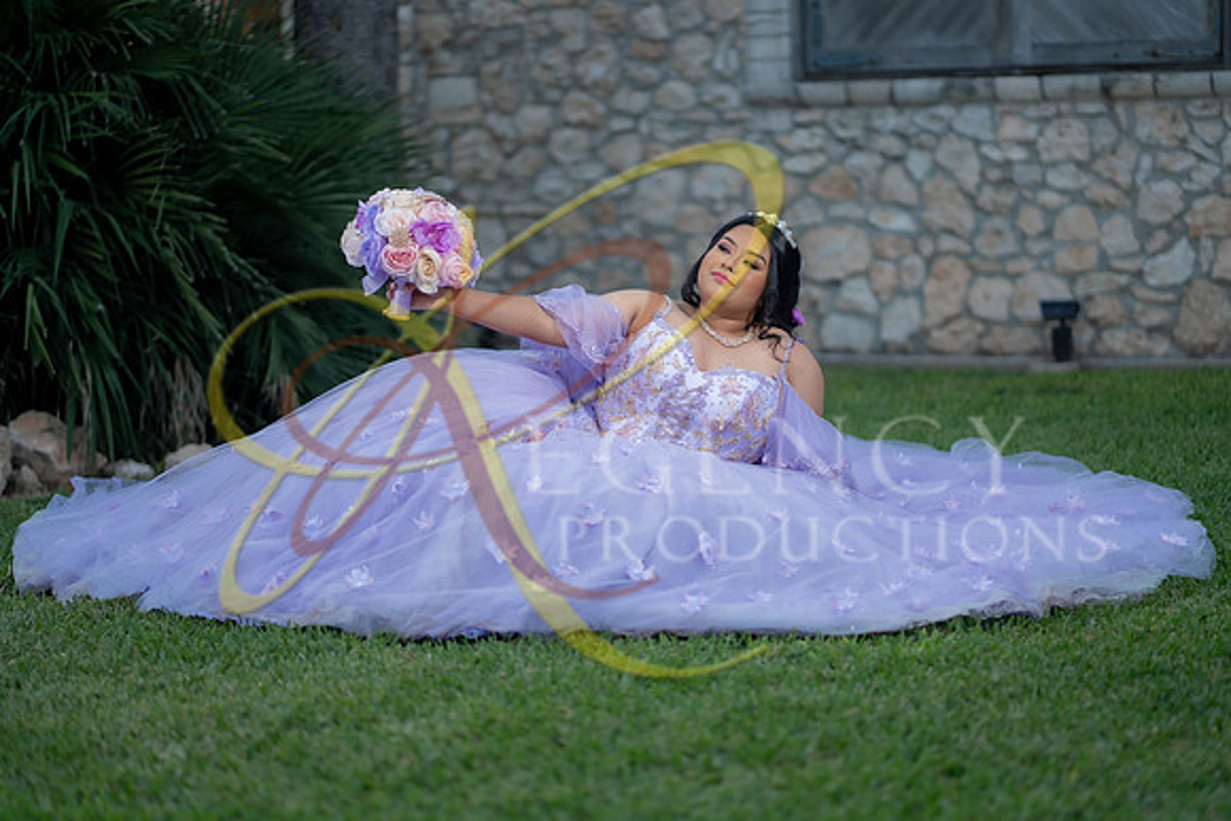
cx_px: 616
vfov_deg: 16.1
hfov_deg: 23.9
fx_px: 2907
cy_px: 410
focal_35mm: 85
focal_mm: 85
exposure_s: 1/2000
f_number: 1.8
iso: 125
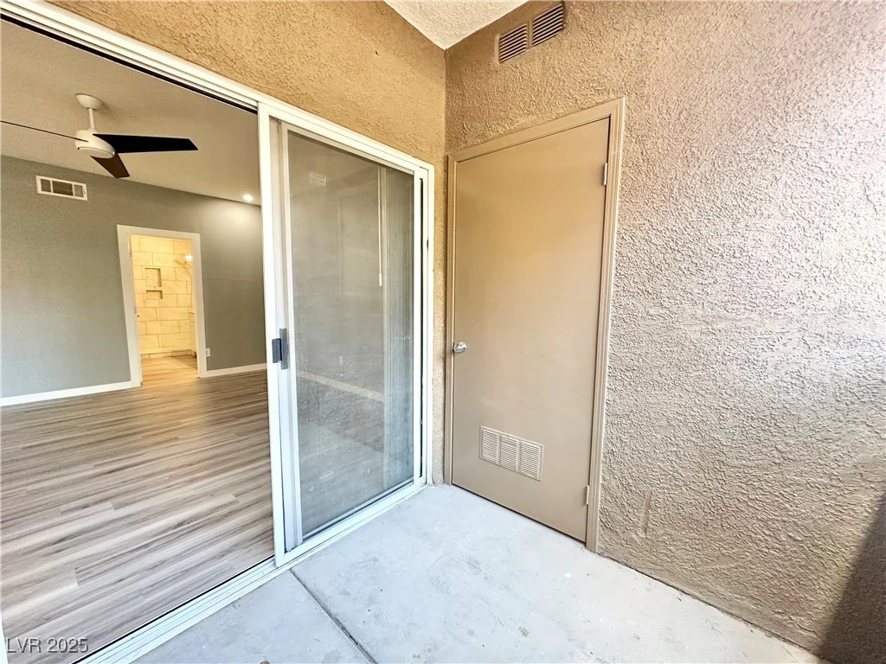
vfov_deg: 85.7
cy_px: 332
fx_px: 358
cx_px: 443
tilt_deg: -5.6
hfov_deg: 102.1
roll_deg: -0.6
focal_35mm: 14
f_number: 2.2
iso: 320
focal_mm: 2.22
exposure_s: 1/120
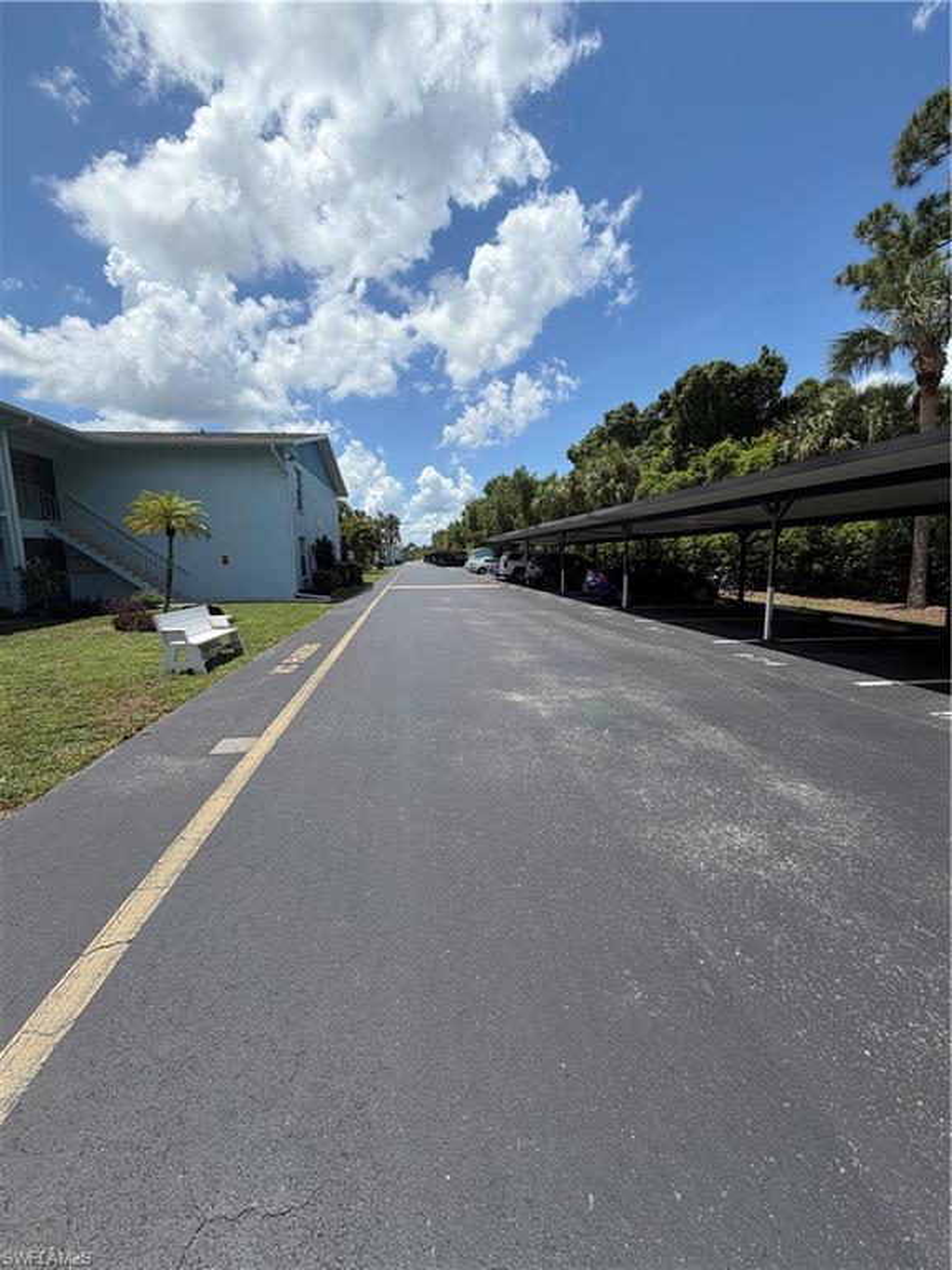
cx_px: 476
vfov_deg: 102.1
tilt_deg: -8.0
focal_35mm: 14
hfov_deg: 85.7
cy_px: 635
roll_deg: +1.8
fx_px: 513
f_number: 2.2
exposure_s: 1/1050
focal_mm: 2.22
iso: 20
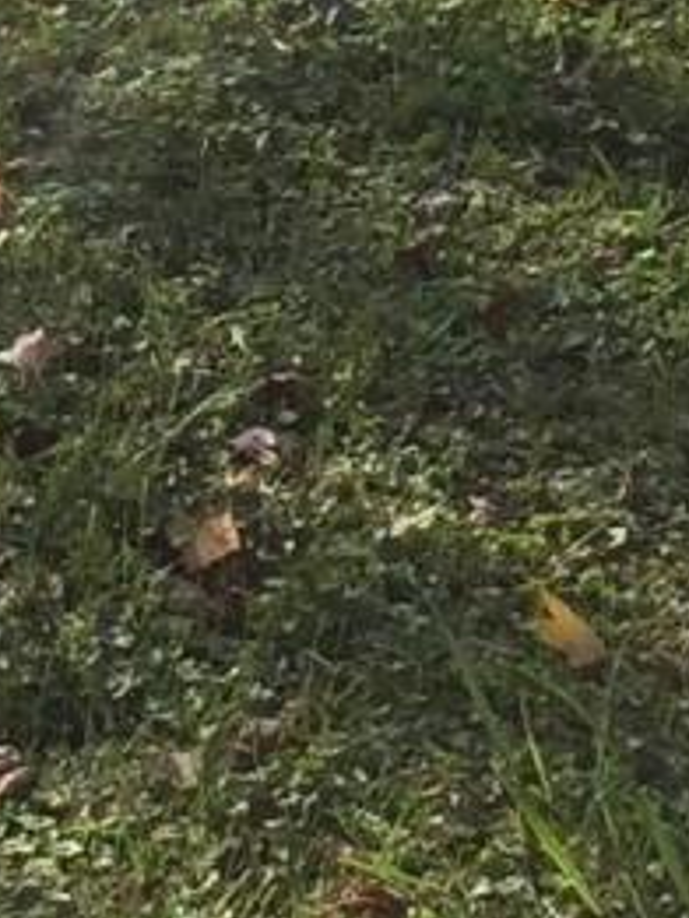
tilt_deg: -9.9
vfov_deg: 8.7
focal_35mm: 222
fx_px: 5887
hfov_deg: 6.7
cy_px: -457
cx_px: -63
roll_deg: -2.1
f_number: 2.2
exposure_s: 1/1199
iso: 32
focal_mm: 4.15
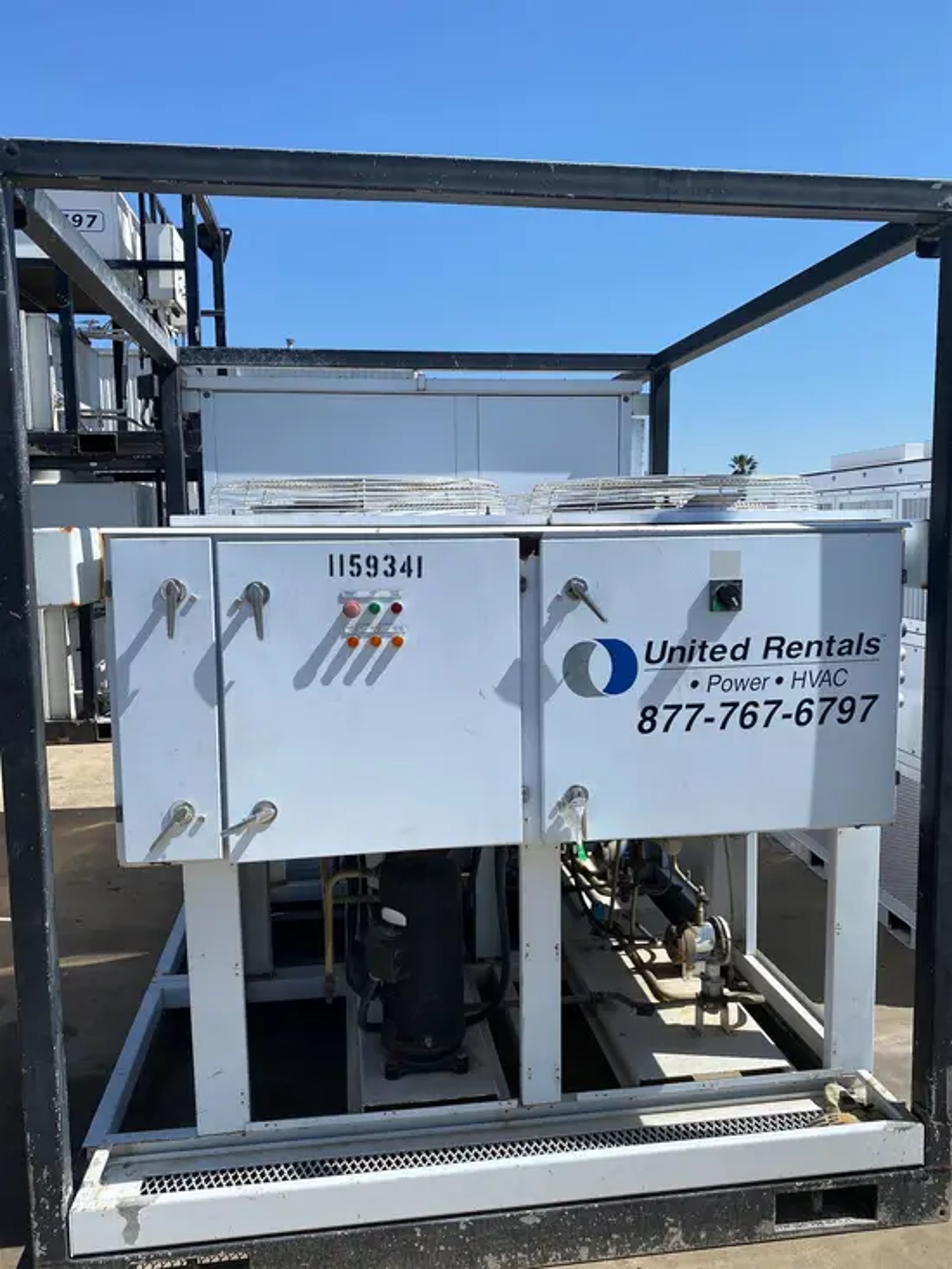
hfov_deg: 53.1
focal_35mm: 26
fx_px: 953
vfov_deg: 67.3
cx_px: 476
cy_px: 634
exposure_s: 1/3731
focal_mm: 4.25
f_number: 1.8
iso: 32
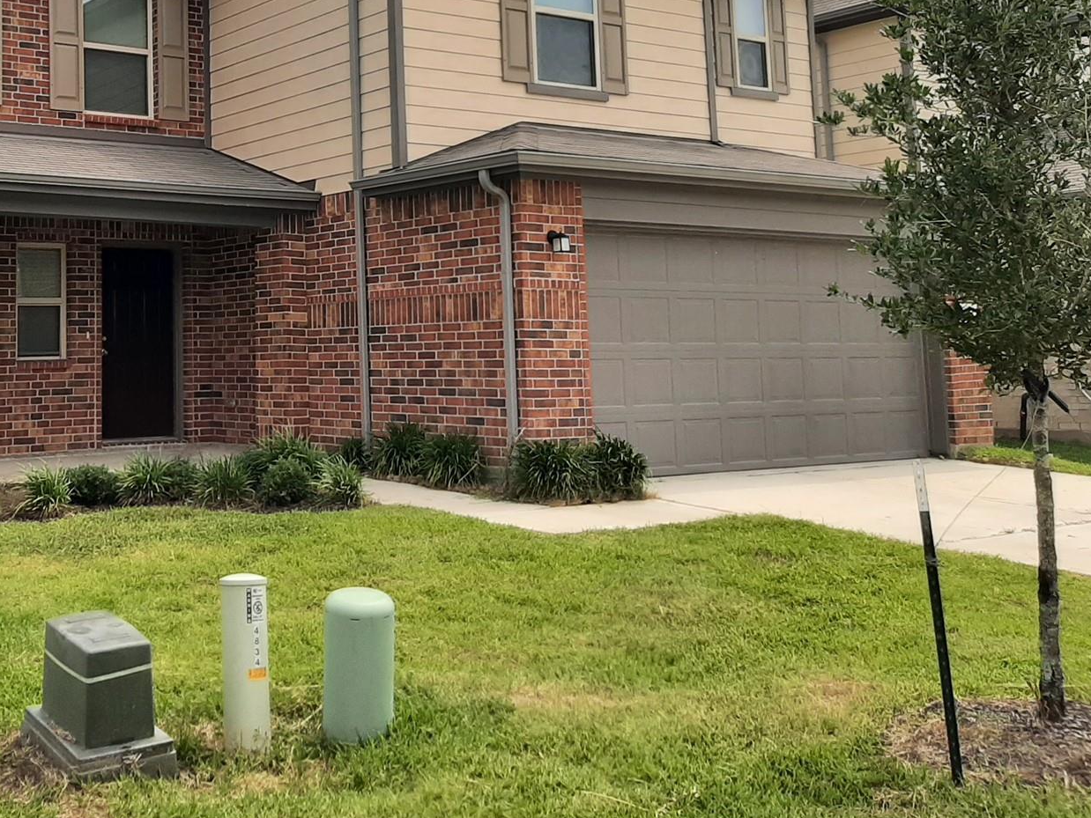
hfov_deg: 42.1
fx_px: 1356
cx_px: 236
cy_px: 166
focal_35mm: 43
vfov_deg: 32.7
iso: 40
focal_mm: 3.93
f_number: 1.7
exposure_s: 1/4630
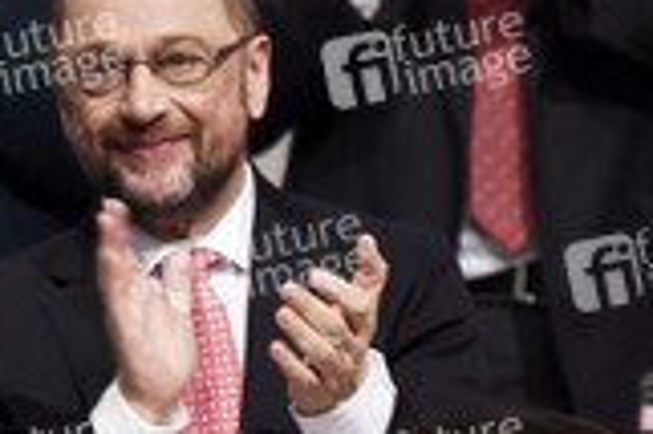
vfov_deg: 1.0
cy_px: 365
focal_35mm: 1397
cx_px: -89
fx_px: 25314
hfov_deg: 1.5
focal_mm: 500
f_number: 5.6
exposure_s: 1/250
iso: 2500
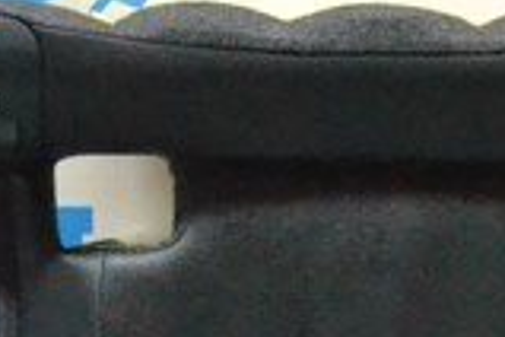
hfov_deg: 7.6
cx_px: 391
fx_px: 3787
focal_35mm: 270
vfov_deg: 5.1
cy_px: 310
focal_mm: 28
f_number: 4.5
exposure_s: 1/800
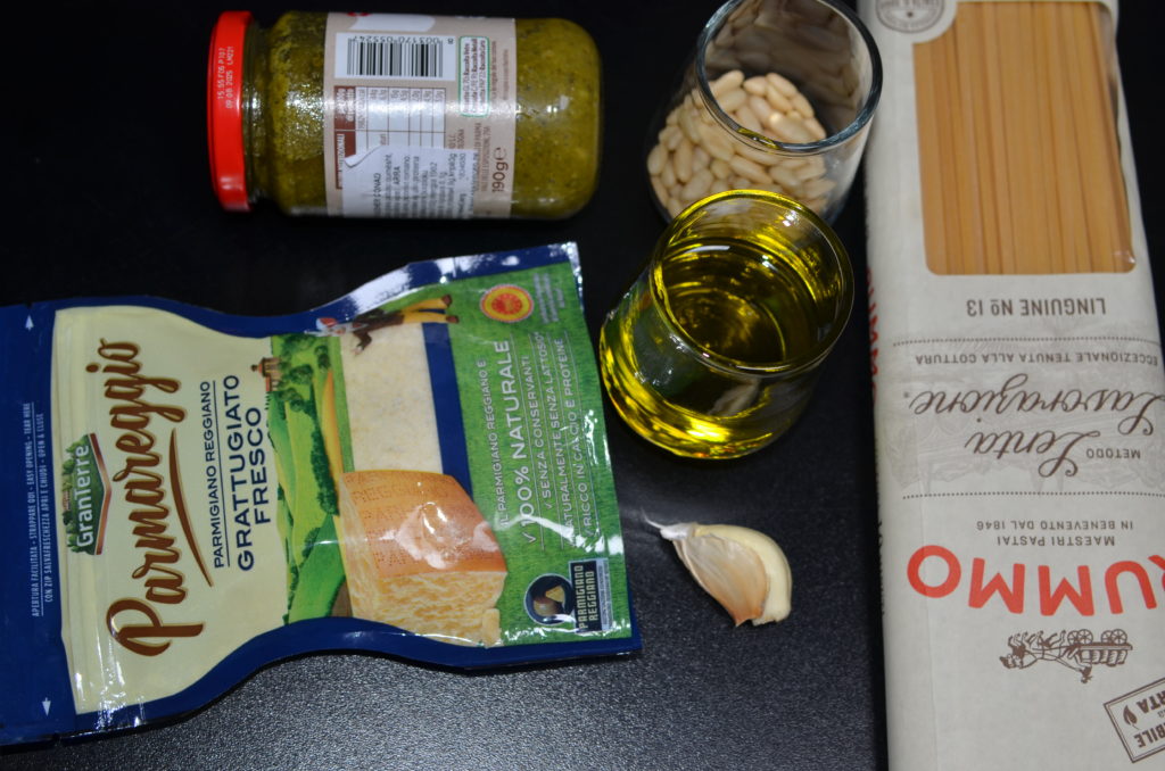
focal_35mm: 57
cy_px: 386
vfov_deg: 23.7
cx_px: 582
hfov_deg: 35.1
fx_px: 1841
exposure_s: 1/60
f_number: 4
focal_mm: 38
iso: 160
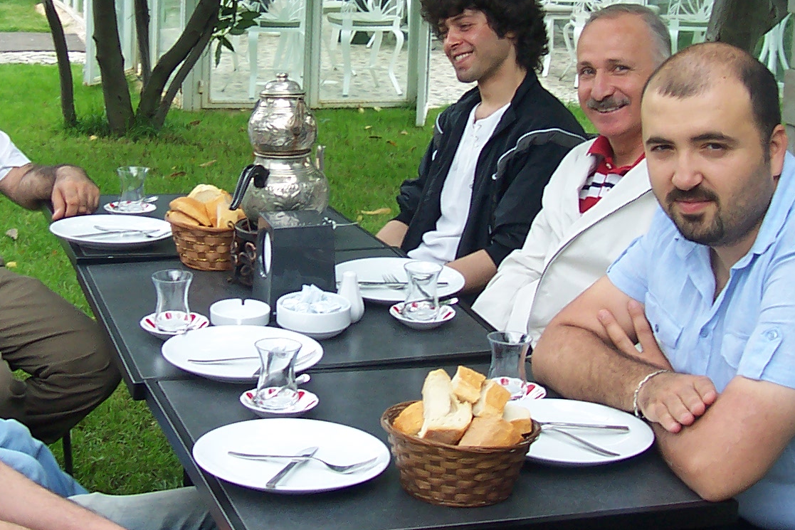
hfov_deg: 28.8
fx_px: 1546
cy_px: 157
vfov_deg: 19.4
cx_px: 330
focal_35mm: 70
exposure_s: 1/125
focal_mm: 5.6
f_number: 2.8
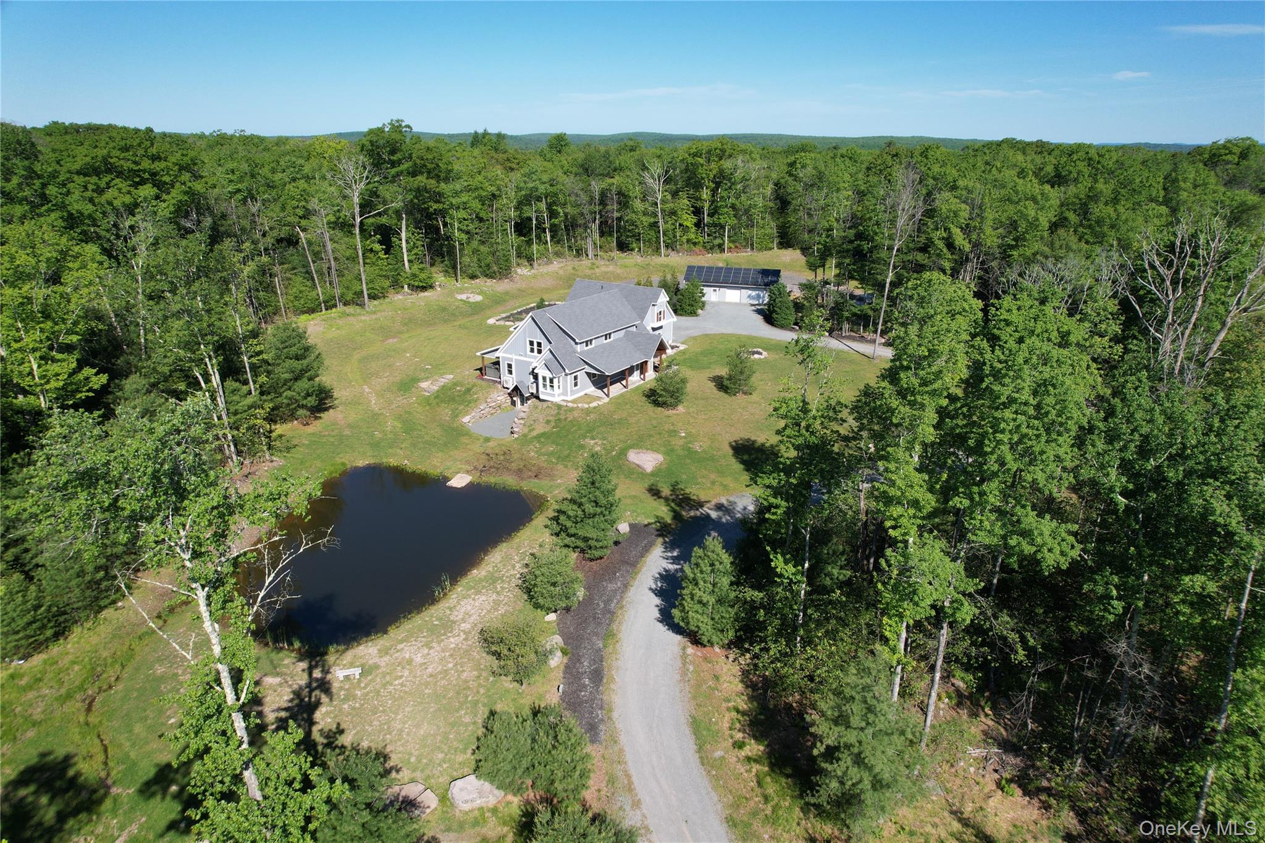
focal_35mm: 22
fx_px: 773
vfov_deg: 57.2
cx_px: 632
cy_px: 422
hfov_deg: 78.6
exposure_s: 1/1600
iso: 100
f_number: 2.8
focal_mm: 8.38
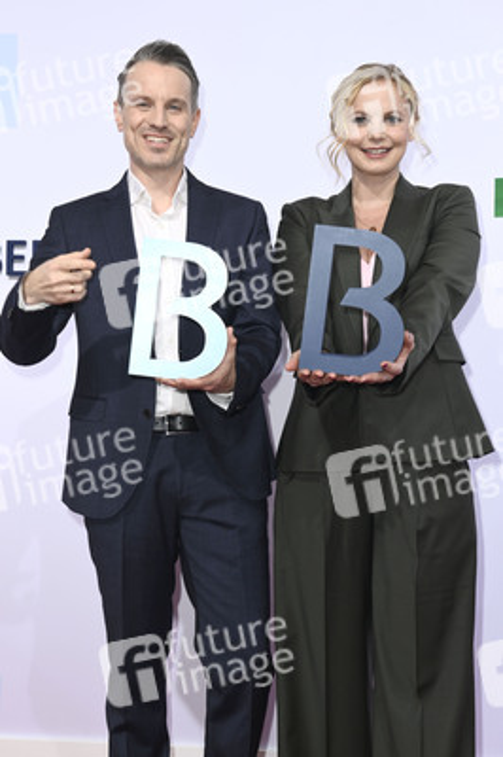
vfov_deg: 35.7
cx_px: 252
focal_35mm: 56
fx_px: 1176
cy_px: 378
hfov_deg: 24.2
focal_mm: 56
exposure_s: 1/250
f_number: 6.3
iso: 400
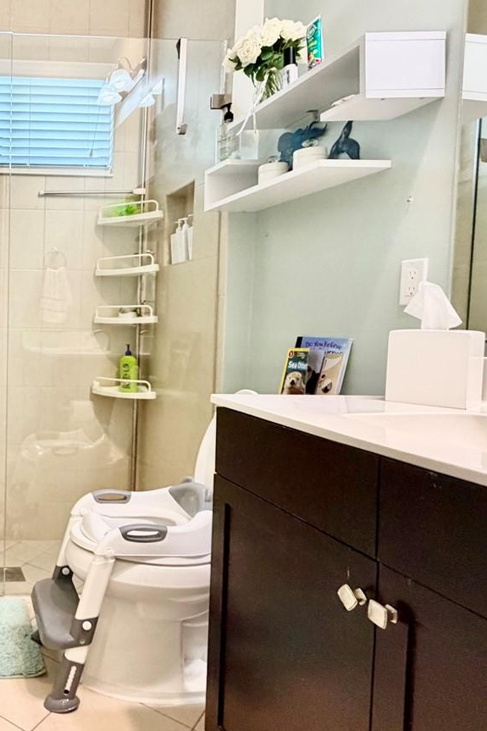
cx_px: -38
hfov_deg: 39.8
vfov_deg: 67.3
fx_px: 548
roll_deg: -0.8
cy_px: 346
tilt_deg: -2.9
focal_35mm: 27
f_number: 2.2
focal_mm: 2.22
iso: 400
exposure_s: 1/60
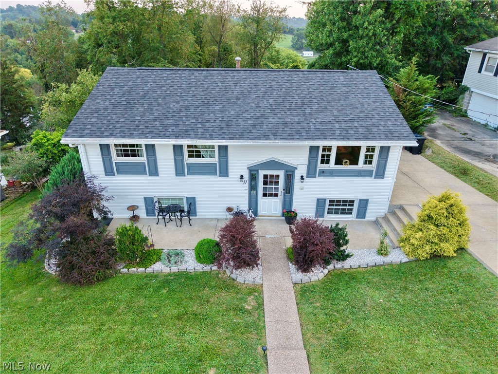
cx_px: 249
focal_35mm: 24
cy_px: 187
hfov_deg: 71.6
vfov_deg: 56.8
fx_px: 345
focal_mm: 8.67
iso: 100
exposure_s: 1/50
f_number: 1.8
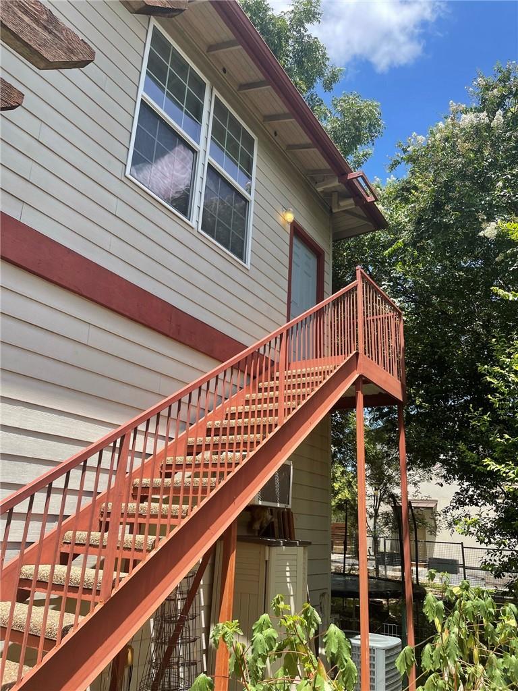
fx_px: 519
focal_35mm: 26
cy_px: 346
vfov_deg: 67.3
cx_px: 259
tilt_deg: +19.5
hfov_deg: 53.1
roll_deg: -3.0
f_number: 1.6
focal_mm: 5.1
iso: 32
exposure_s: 1/1225
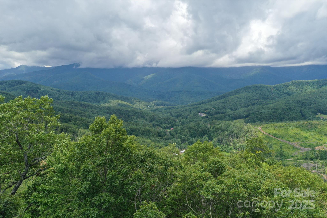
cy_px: 109
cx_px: 164
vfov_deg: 46.4
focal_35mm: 28
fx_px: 254
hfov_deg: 65.5
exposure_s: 1/320
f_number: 5.6
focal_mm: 10.26
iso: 100
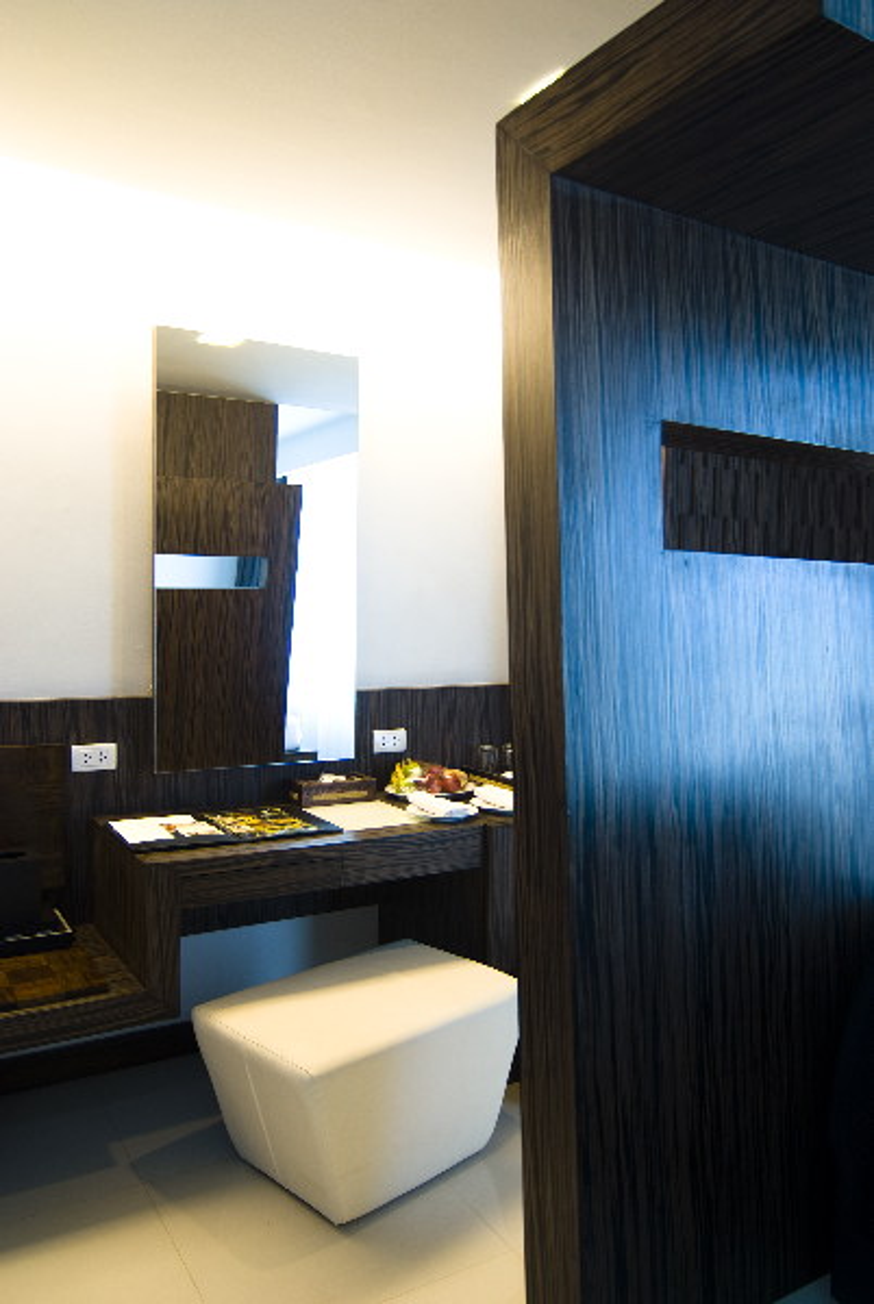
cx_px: 437
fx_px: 944
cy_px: 652
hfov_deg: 49.7
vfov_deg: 69.3
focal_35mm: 26
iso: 100
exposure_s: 1/2
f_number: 4
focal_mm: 17
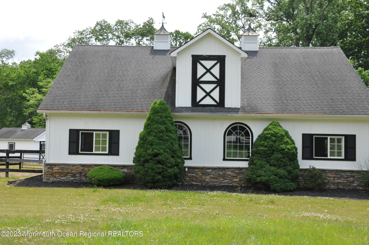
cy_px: 122
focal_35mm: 48
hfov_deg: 41.2
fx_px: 491
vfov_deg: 28.0
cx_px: 184
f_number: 16
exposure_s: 1/1000
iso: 2000
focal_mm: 32
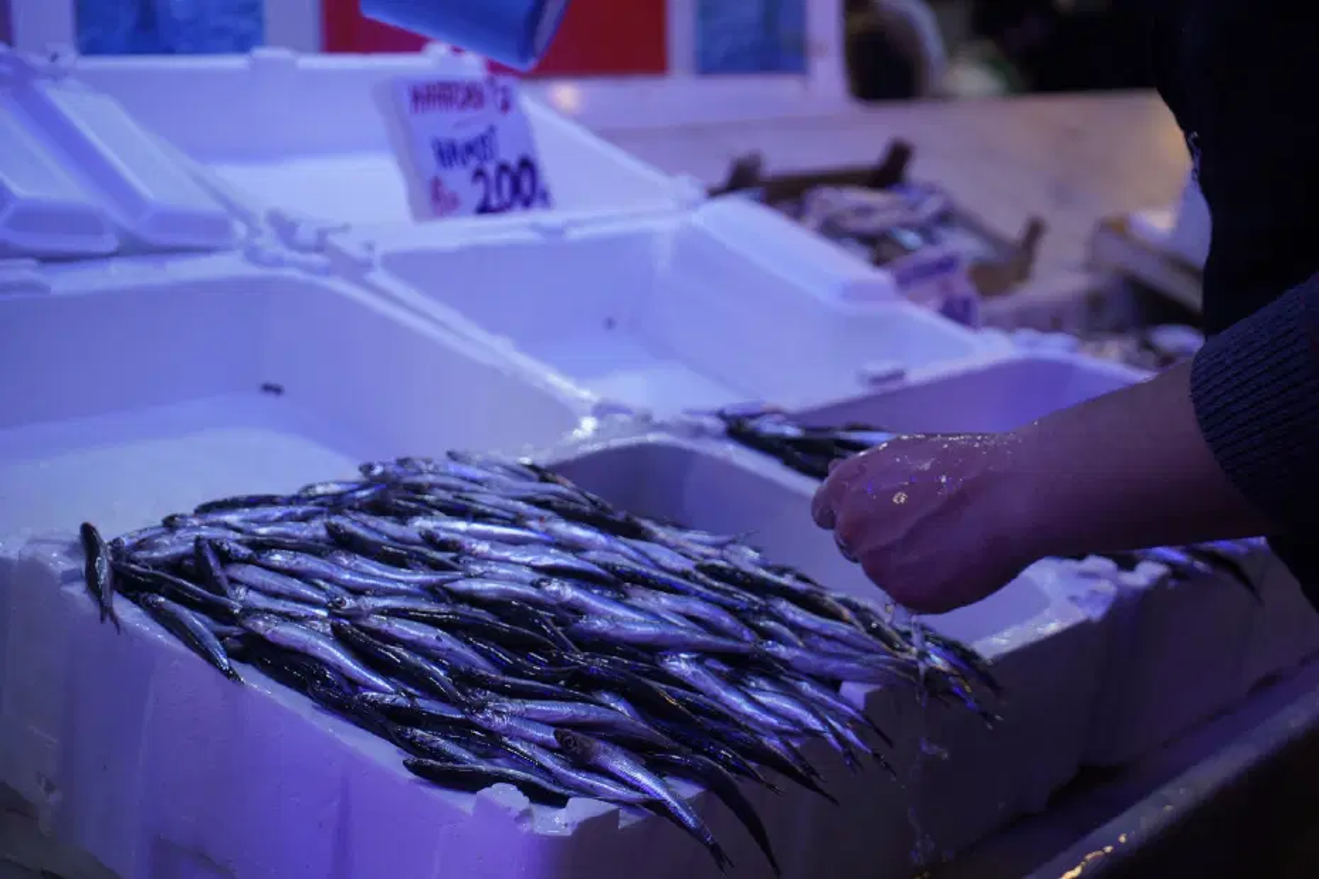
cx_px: 660
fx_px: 2125
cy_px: 440
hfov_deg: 34.5
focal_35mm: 58
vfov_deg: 23.4
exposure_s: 1/200
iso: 100
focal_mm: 58
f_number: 5.6
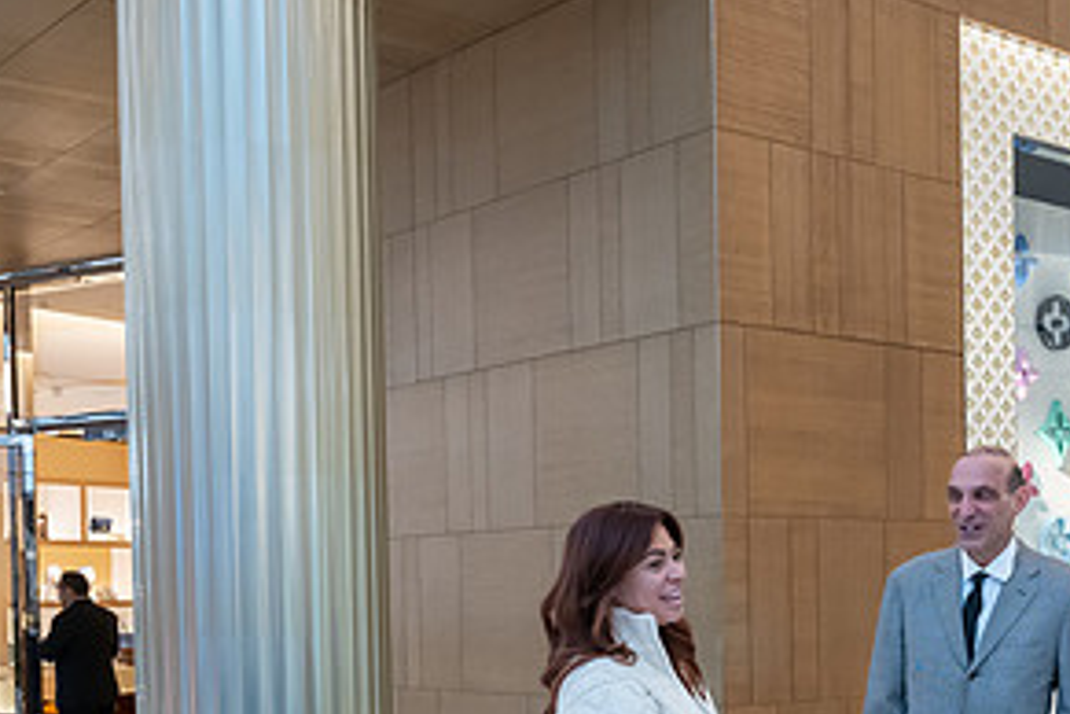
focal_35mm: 57
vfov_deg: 23.1
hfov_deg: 34.0
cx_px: 863
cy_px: 656
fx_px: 1694
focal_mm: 26.5
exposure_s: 1/100
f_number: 6.3
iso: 2000
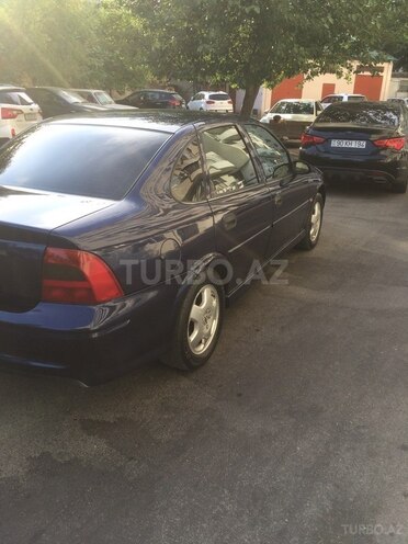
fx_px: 456
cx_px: 204
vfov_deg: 61.7
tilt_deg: -21.6
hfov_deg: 48.2
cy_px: 272
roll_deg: -1.3
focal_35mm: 29
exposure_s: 1/419
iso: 32
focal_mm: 4.15
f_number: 2.2
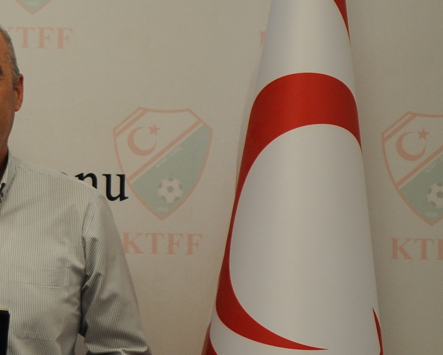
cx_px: -182
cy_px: 207
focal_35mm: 164
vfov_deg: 9.4
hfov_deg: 11.4
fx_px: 2151
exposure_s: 1/320
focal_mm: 50
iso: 1000
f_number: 2.8
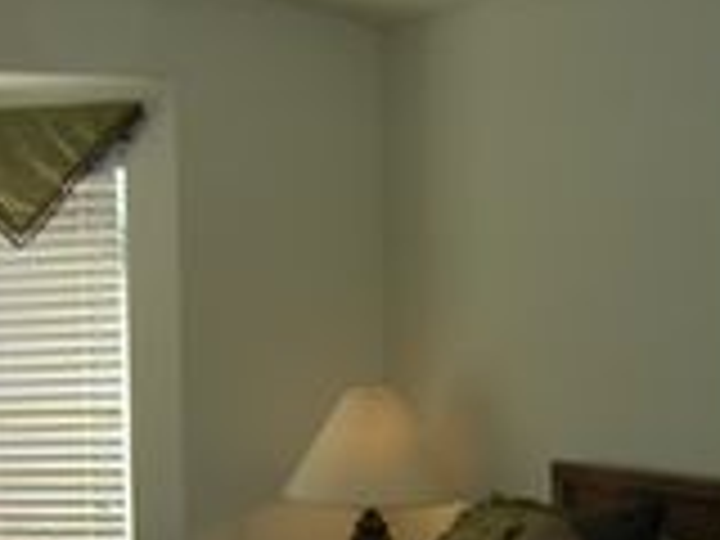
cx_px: 310
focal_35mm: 83
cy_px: 459
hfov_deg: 23.5
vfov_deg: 17.6
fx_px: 1726
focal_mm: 5.6
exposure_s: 1/134
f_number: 2.8
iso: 50
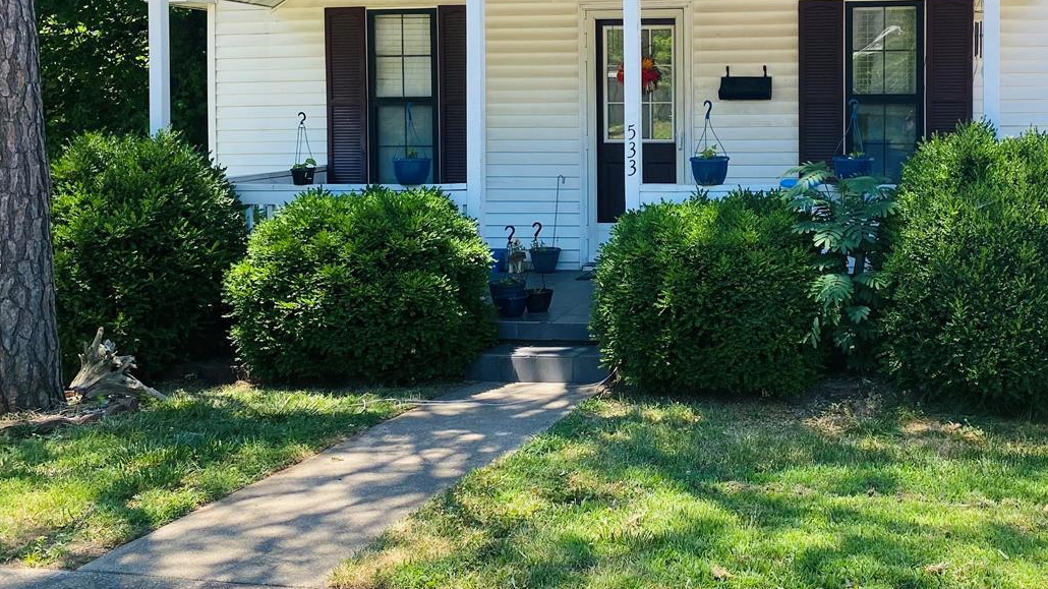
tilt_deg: -2.0
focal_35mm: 44
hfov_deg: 45.5
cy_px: 127
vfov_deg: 26.6
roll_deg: +0.7
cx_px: 726
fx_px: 1223
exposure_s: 1/757
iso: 32
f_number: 1.8
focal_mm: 4.25
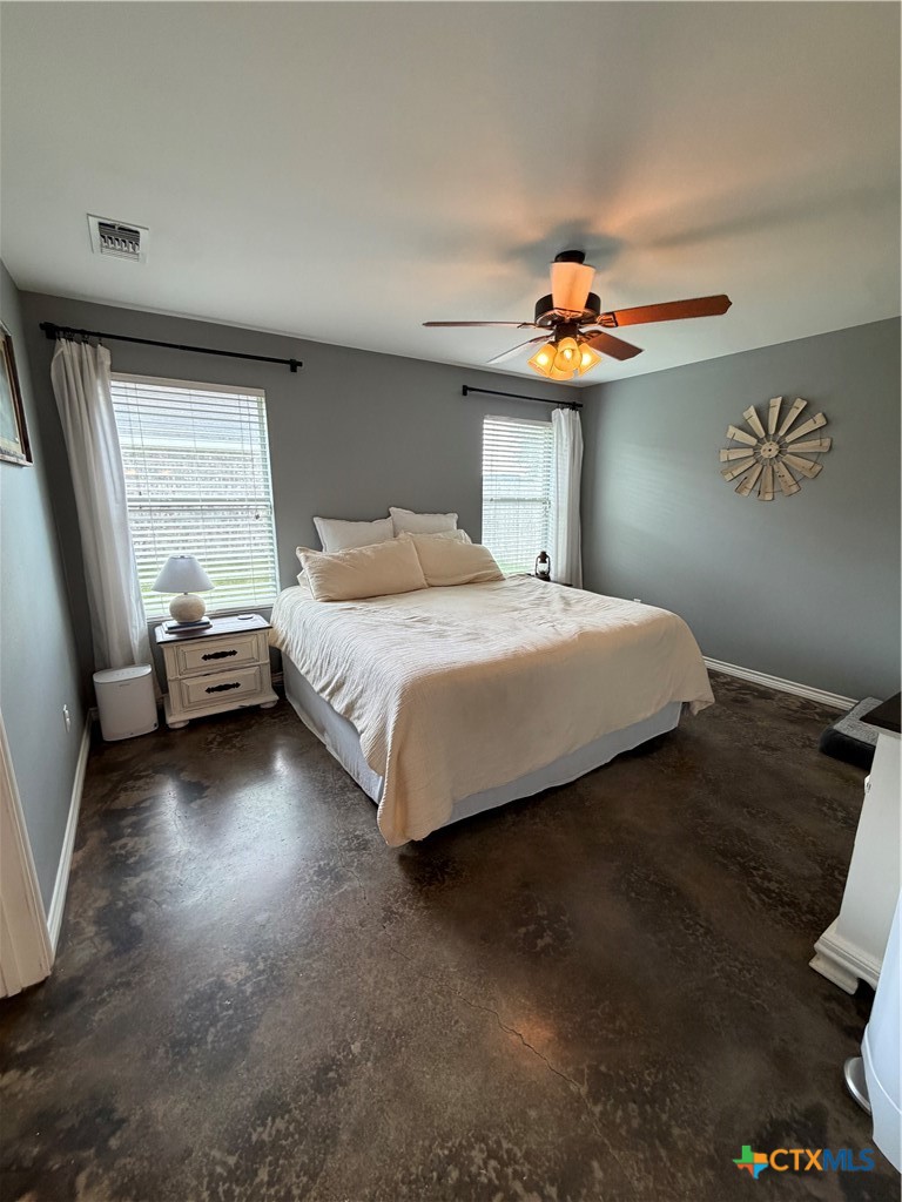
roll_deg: +0.1
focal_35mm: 14
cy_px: 601
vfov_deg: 102.1
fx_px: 486
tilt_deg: -12.4
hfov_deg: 85.7
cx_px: 451
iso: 250
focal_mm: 2.22
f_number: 2.2
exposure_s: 1/120
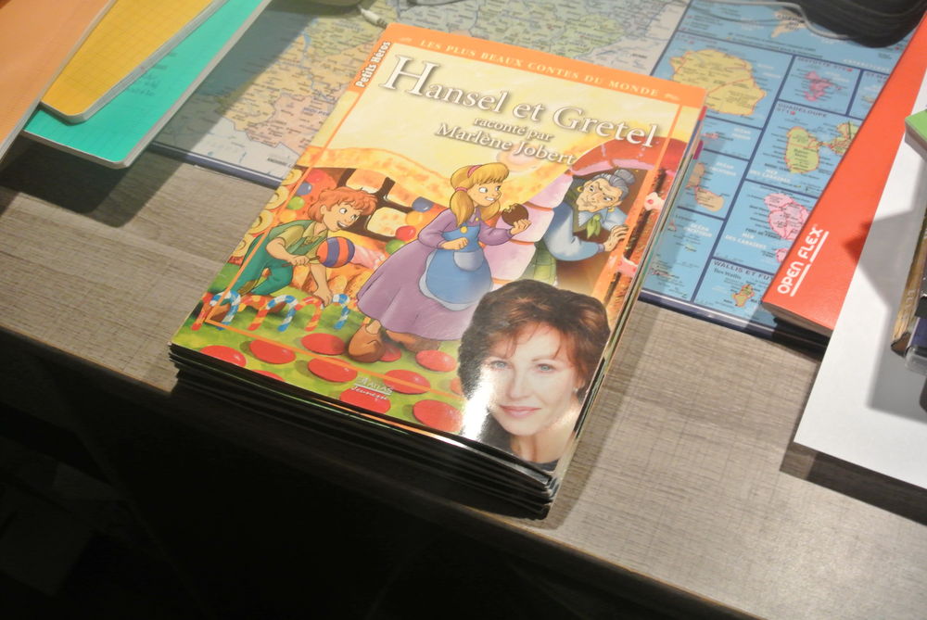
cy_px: 310
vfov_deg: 33.5
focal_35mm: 40
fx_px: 1031
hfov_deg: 48.4
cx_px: 464
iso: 1600
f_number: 4.2
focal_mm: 15.1
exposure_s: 1/100
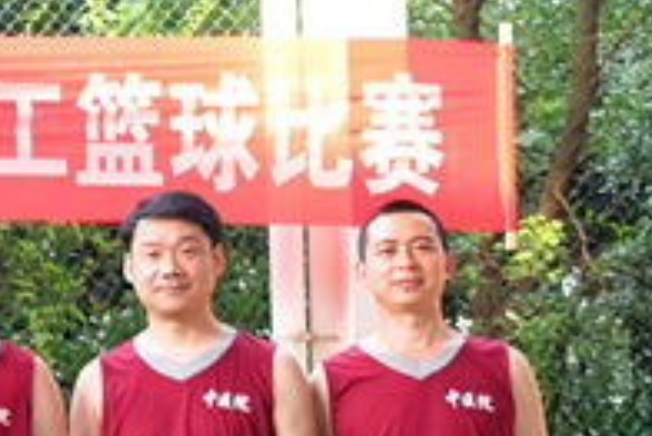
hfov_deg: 15.3
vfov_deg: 12.0
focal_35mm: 114
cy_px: 381
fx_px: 2066
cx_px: -539
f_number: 2.8
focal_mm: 18.8
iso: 320
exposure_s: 1/125
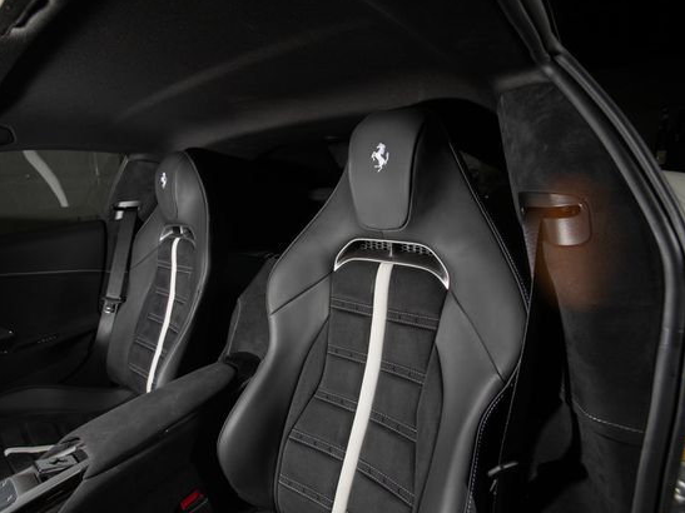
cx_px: 298
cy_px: 260
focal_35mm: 18
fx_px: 356
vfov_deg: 71.6
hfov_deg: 87.3
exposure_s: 1/160
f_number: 6.3
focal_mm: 16
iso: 160
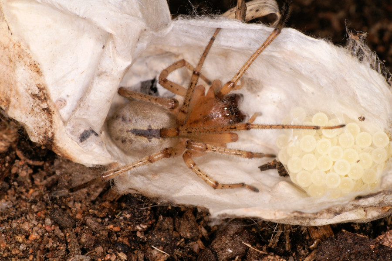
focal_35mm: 150
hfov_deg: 13.7
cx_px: 196
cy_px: 130
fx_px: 1632
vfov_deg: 9.1
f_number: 19
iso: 200
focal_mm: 100
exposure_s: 1/125
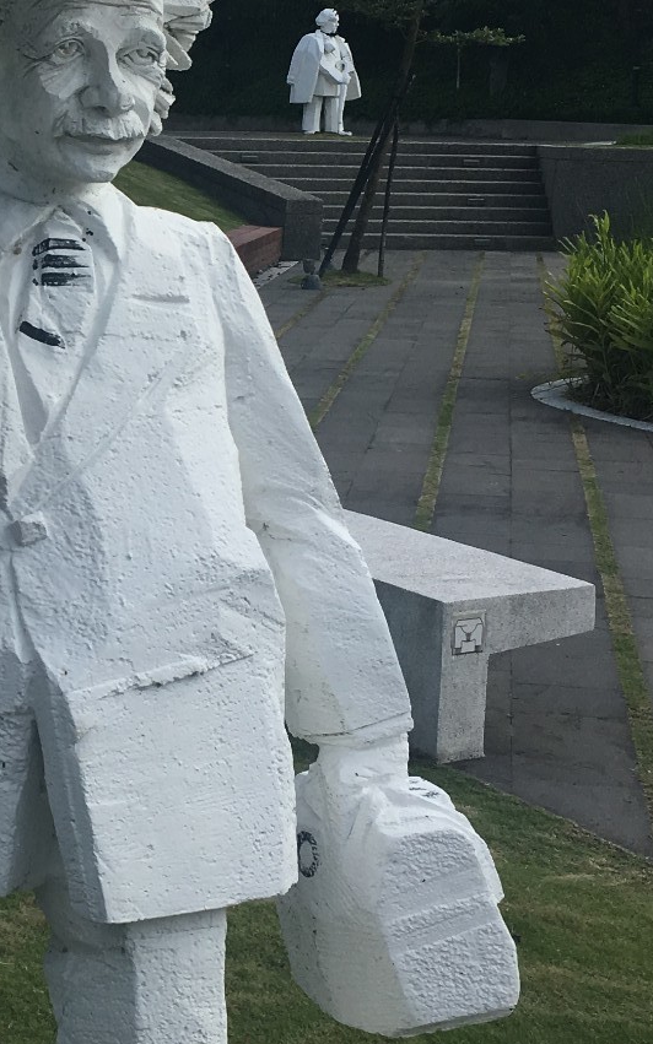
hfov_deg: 17.0
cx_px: -83
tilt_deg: -6.0
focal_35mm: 74
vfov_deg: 27.7
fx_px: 2107
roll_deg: -1.5
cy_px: 363
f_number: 2.2
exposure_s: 1/1054
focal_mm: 4.15
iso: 25
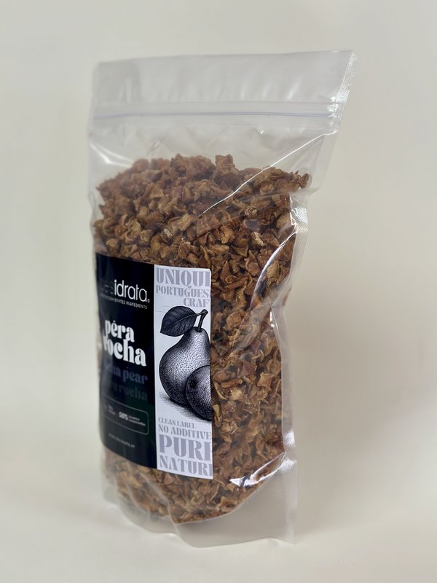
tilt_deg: -13.9
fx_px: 808
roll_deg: -0.1
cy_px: 292
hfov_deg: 30.3
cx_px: 218
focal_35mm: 48
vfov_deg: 39.7
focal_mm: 6.86
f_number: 1.78
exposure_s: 1/100
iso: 64
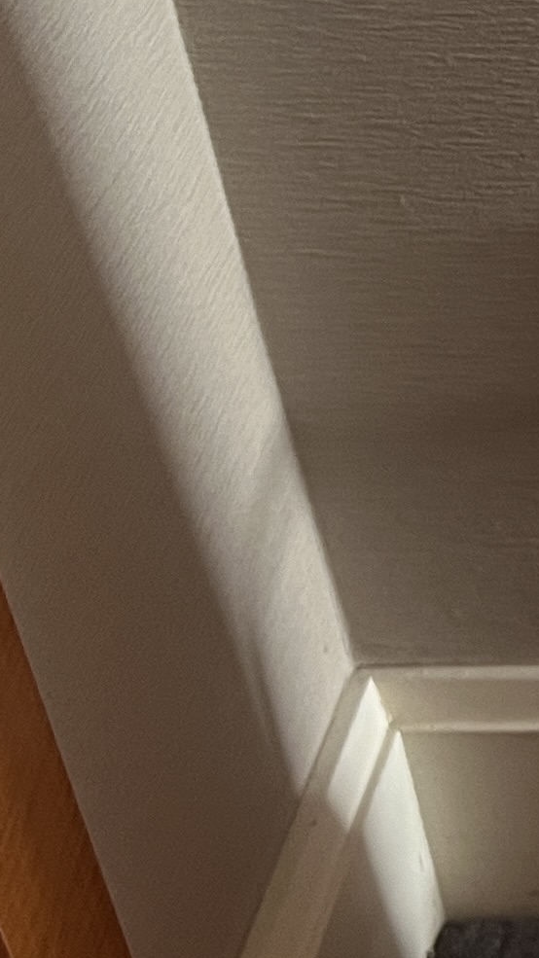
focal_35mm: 116
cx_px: 1253
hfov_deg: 9.4
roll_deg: +1.9
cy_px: 416
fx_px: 2948
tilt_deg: -36.4
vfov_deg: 18.5
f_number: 1.5
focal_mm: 5.7
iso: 160
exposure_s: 1/50
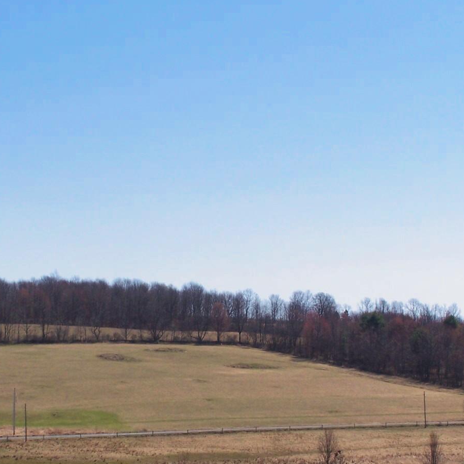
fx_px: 1547
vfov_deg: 17.0
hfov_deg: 17.1
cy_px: 296
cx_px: 195
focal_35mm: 102
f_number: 4.5
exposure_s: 1/800
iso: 80
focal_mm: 11.1
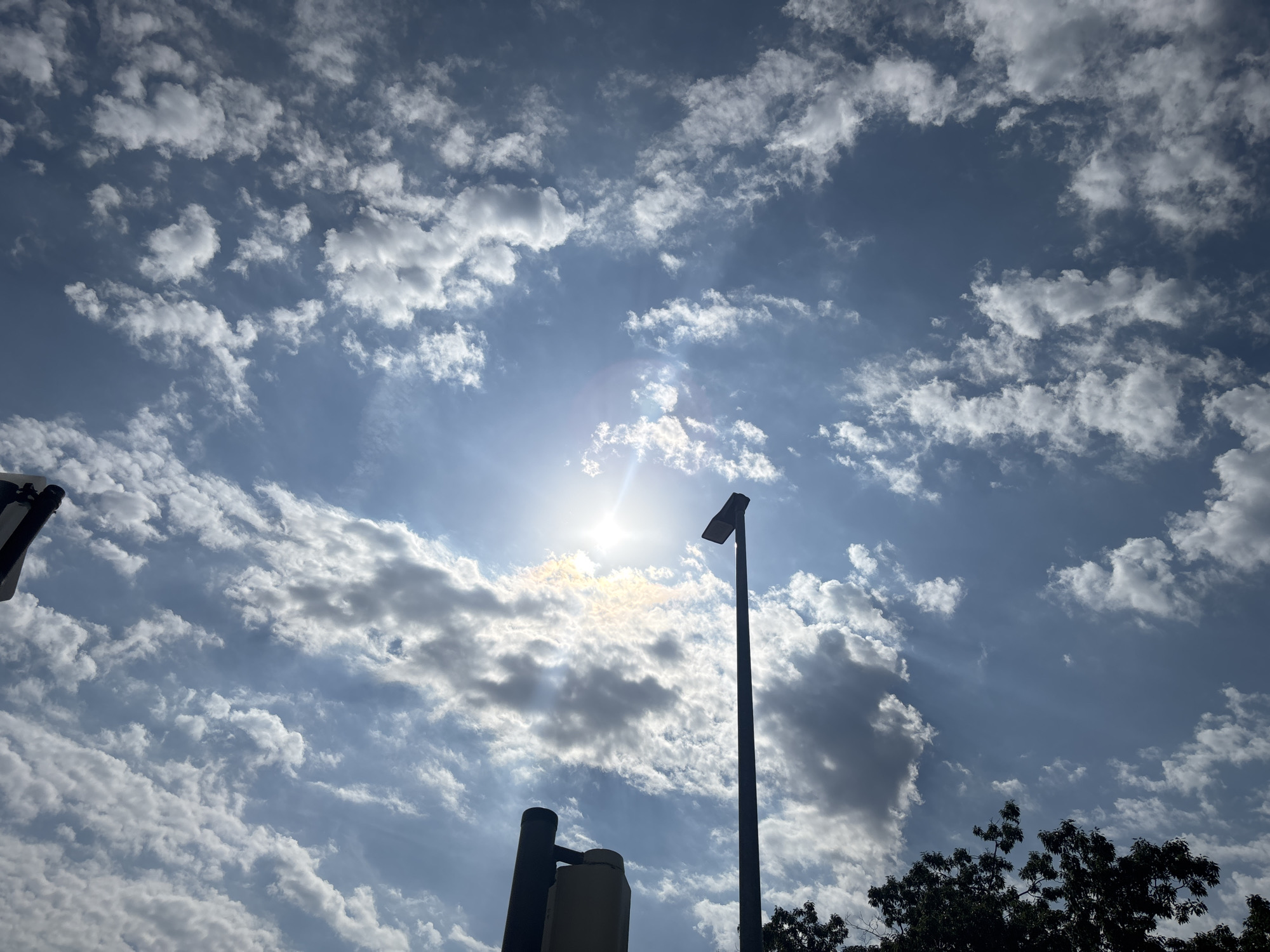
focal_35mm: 26
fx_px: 954
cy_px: 476
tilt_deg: +50.5
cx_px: 635
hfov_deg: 67.3
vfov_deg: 53.1
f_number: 1.6
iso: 32
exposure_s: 1/23256
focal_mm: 5.96
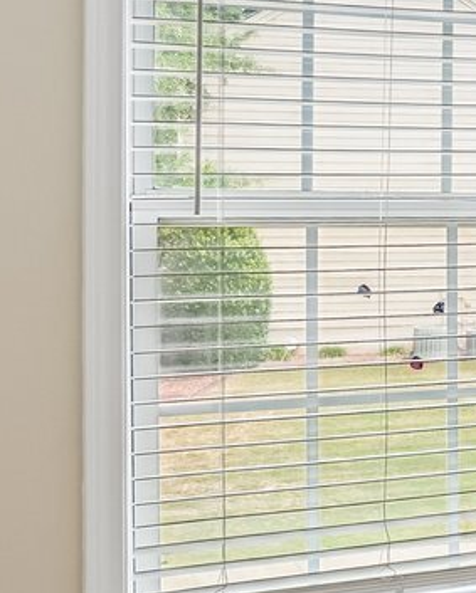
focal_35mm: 87
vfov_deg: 21.9
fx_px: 1530
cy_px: 231
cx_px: 1144
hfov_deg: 13.2
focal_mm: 16
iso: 400
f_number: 8
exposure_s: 1/20
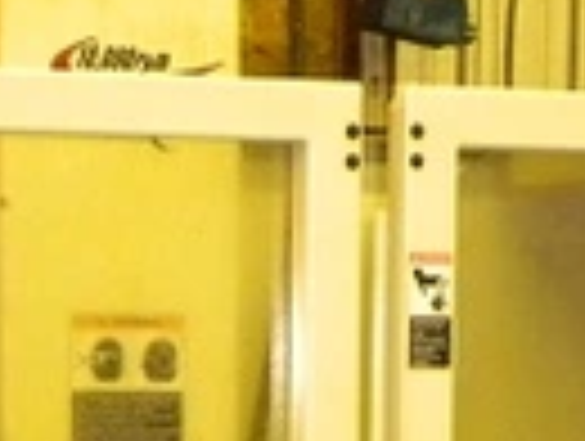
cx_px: 274
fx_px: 3606
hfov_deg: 9.3
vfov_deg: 6.8
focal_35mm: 213
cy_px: 898
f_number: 3.5
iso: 400
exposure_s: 1/30
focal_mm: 6.6
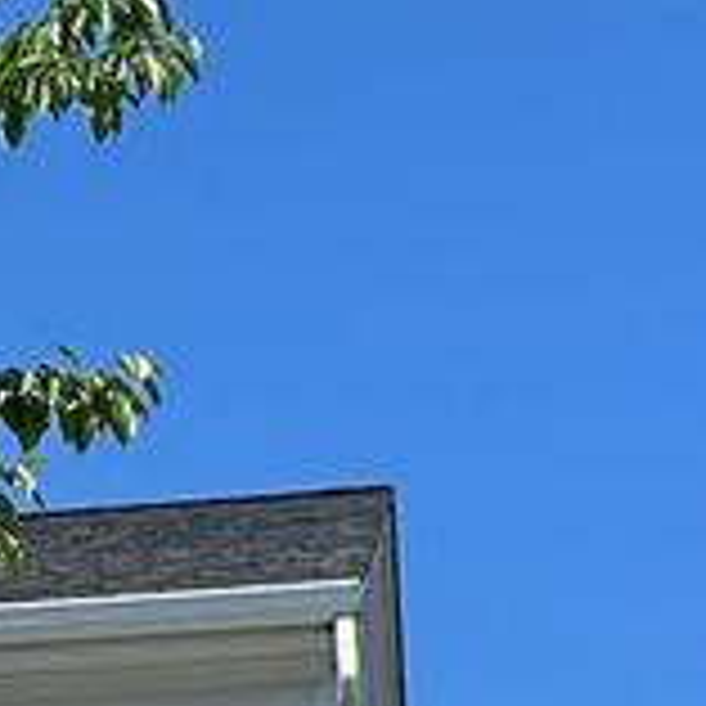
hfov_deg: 8.8
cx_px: -382
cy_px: 1408
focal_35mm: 194
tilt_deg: +11.8
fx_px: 4476
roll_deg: -0.7
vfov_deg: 8.5
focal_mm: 6.86
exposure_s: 1/5848
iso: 80
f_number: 1.78
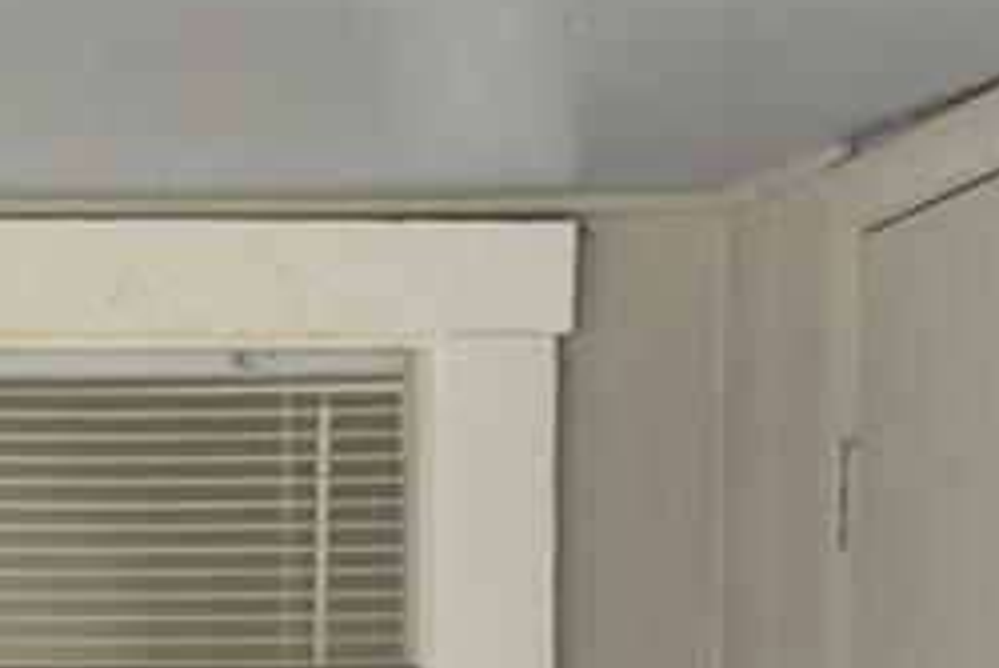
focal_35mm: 224
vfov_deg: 6.0
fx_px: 6219
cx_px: -1099
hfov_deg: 8.6
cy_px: 1246
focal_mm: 35
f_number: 8
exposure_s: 1/25
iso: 250
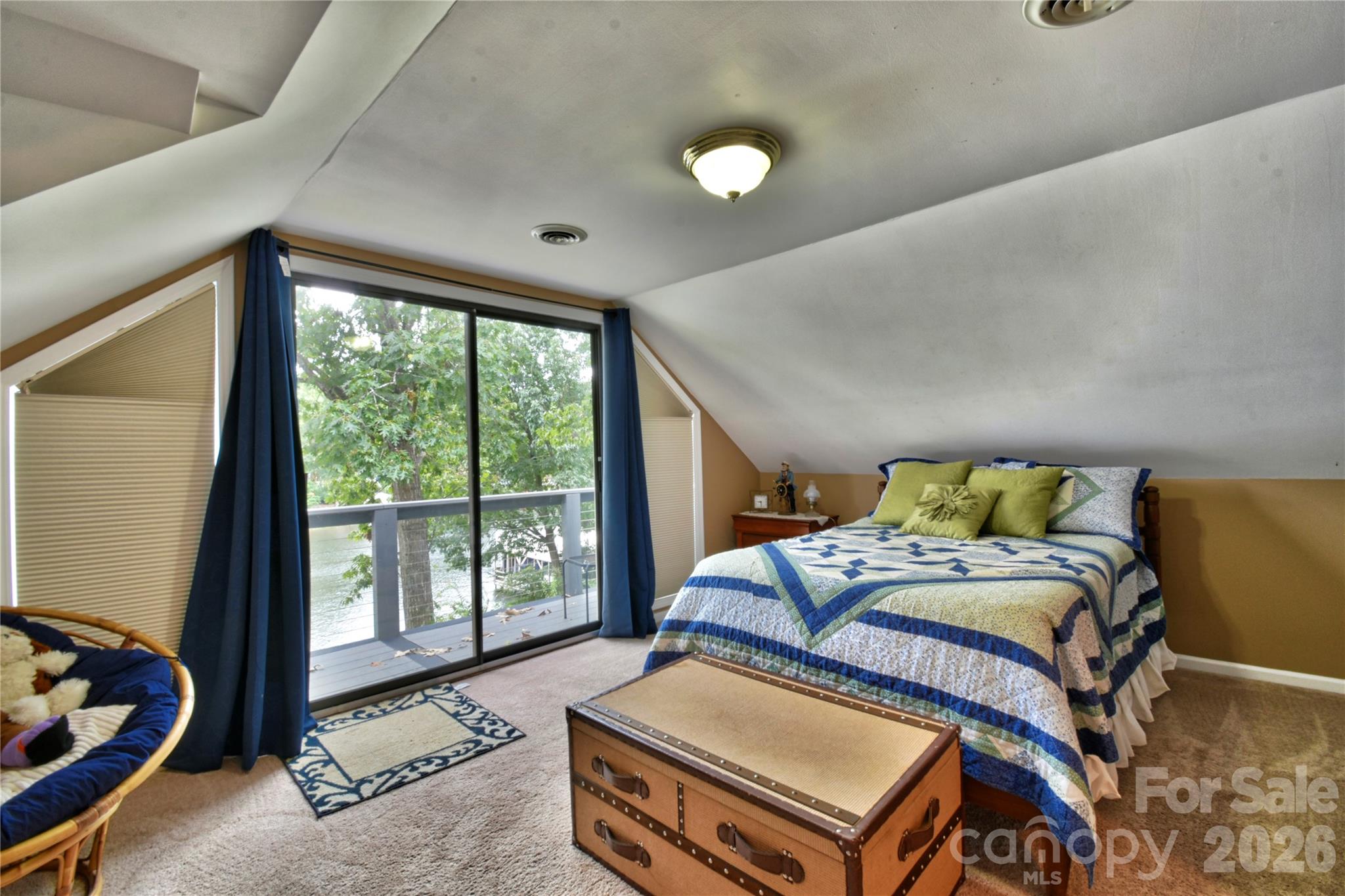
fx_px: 560
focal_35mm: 15
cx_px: 672
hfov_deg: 100.4
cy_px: 448
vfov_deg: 77.3
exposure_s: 1
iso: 100
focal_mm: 10
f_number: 16
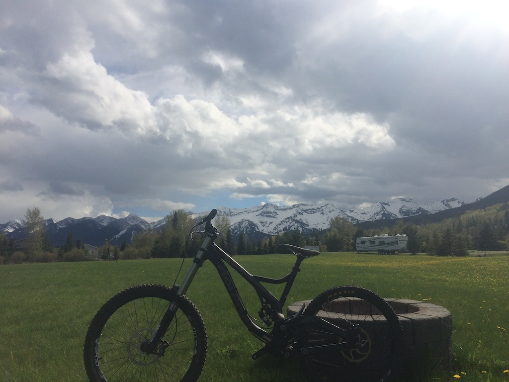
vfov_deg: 48.2
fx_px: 426
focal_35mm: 29
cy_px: 191
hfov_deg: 61.7
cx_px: 254
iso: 32
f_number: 2.2
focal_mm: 4.15
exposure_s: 1/4566
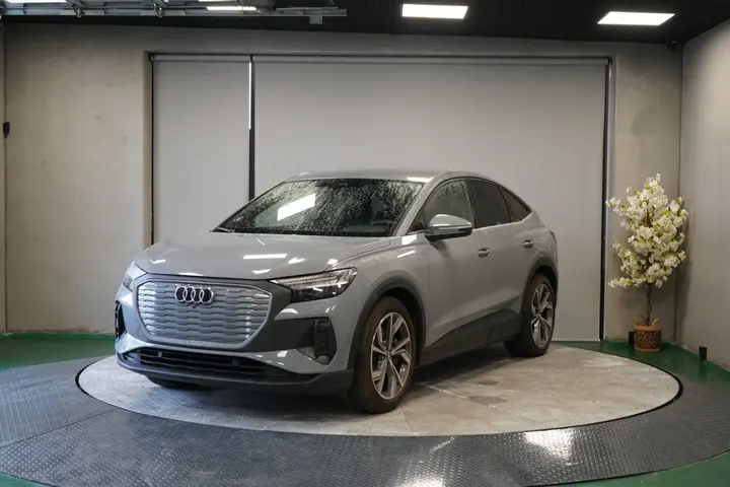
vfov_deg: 27.5
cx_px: 365
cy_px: 244
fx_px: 994
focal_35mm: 49
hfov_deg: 40.3
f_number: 4.5
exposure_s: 1/160
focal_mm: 49
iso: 2500
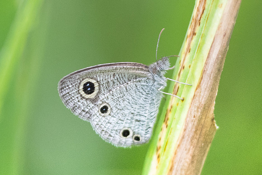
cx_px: 151
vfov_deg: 1.9
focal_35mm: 720
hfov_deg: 2.9
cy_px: 106
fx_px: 5243
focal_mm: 150
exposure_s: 1/250
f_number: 3.5
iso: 800
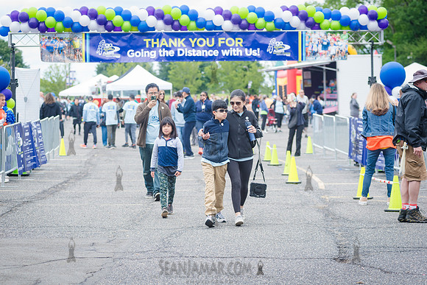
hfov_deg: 18.5
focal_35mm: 110
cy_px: 142
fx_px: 1310
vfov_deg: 12.4
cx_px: 214
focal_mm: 105
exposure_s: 1/800
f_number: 4
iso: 400
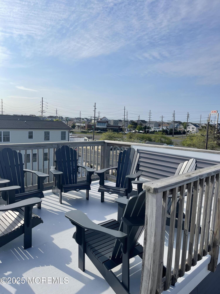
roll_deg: -2.5
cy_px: 147
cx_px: 110
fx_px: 212
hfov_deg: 54.9
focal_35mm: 25
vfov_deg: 69.4
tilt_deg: -6.4
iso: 32
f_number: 1.6
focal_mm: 5.1
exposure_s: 1/6993
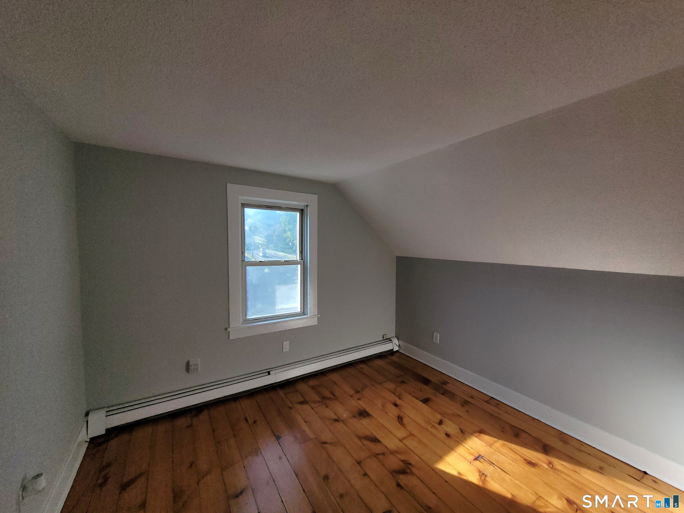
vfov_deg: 89.9
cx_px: 342
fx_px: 257
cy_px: 256
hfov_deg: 106.2
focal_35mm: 13
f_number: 2.2
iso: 40
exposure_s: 1/500
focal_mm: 1.74
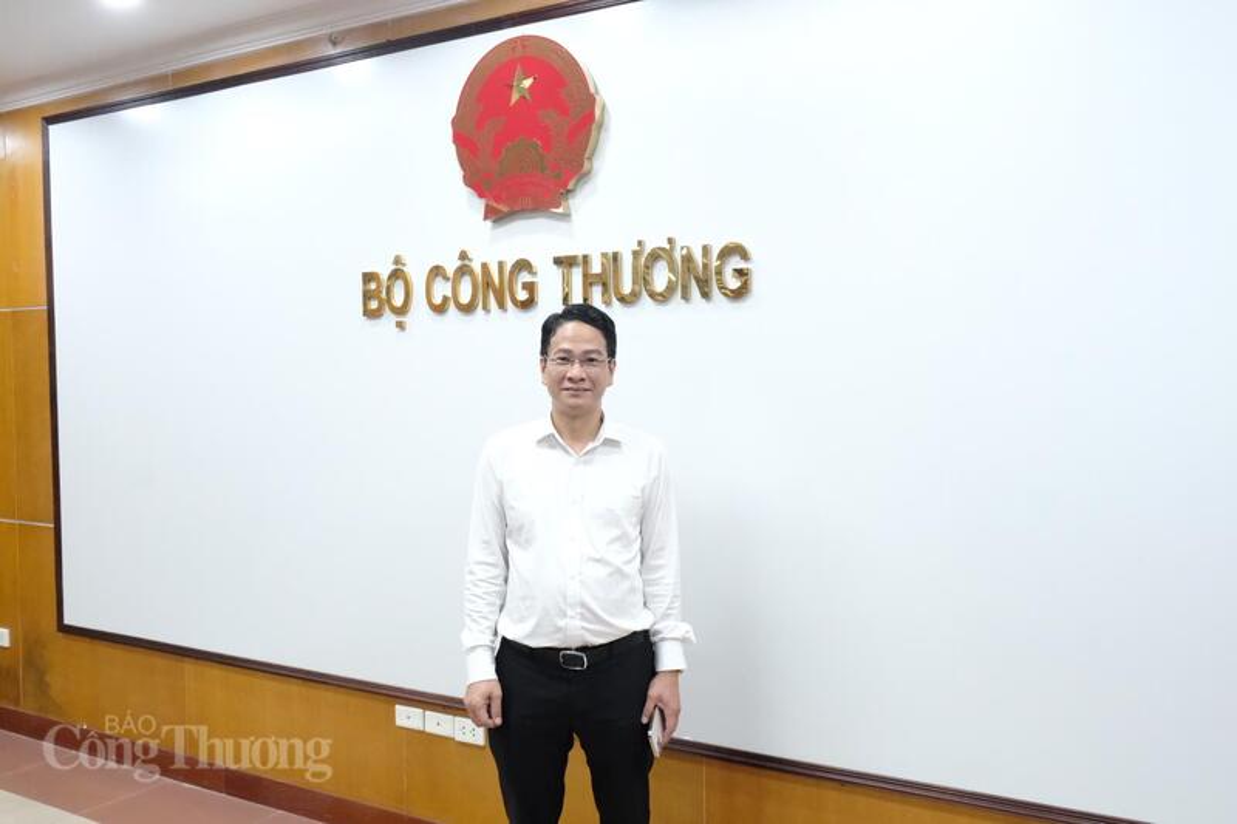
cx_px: 618
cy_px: 412
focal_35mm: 32
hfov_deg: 58.7
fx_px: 1099
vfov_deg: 41.1
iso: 6400
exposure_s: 1/125
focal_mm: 21.4
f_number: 8
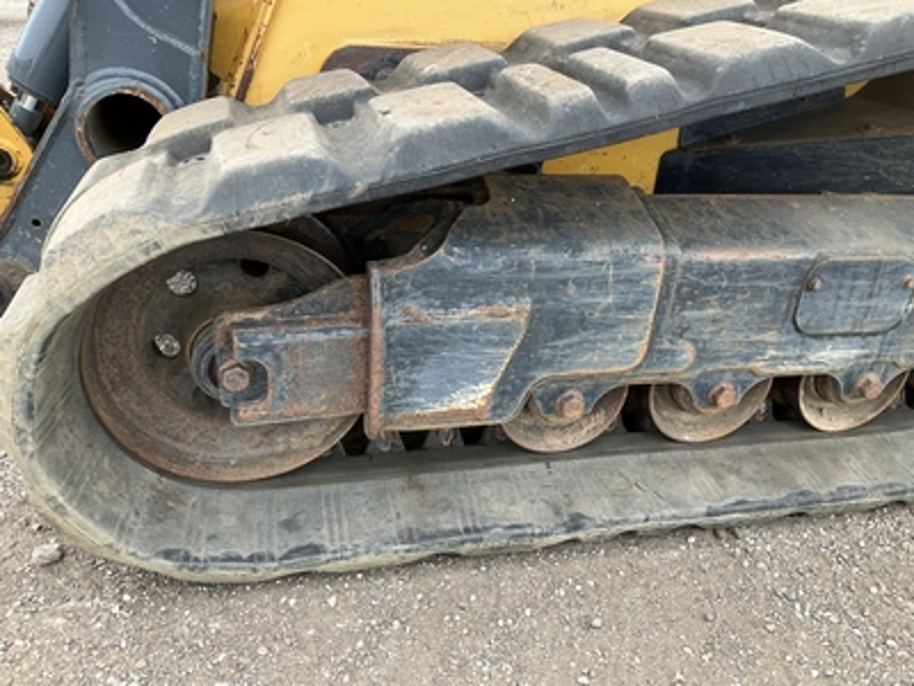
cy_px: 343
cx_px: 457
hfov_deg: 61.7
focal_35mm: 29
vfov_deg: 48.2
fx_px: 766
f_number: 1.8
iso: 25
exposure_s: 1/122
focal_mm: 3
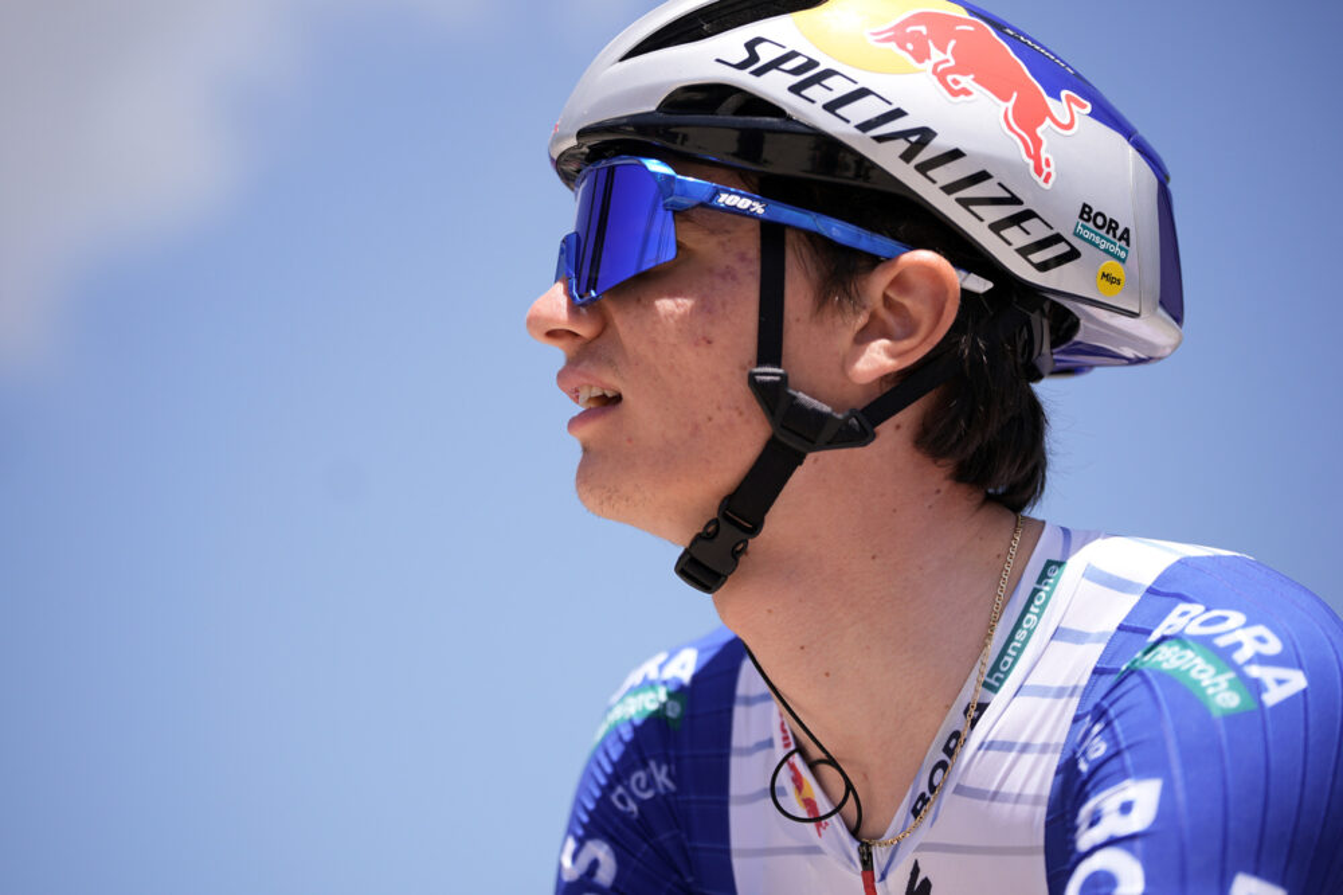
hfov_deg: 19.6
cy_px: 448
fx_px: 3878
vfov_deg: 13.2
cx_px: 672
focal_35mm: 104
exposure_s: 1/3200
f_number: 2.8
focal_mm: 104
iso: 250
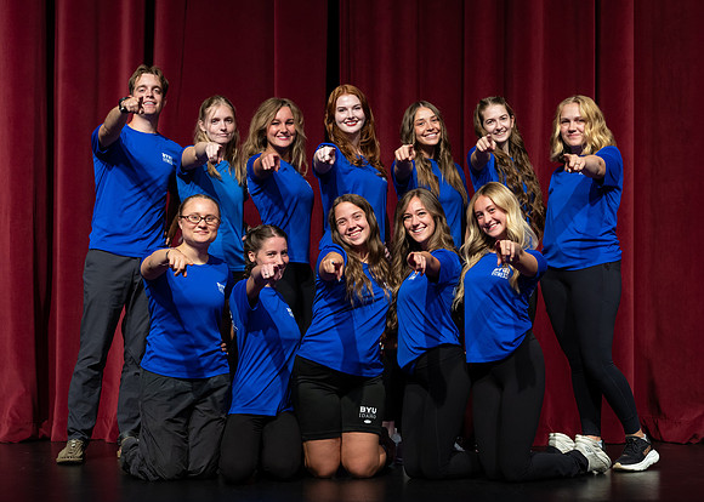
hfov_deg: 27.5
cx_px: 349
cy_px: 249
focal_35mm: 72
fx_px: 1439
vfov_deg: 19.8
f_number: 6.3
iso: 1600
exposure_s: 1/100
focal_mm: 63
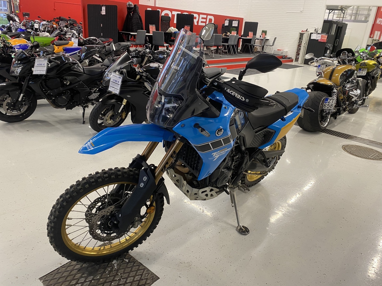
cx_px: 191
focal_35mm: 26
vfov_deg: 53.1
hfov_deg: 67.3
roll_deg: -2.9
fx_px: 287
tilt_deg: -21.2
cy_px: 143
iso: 125
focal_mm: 4.25
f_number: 1.8
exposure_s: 1/50
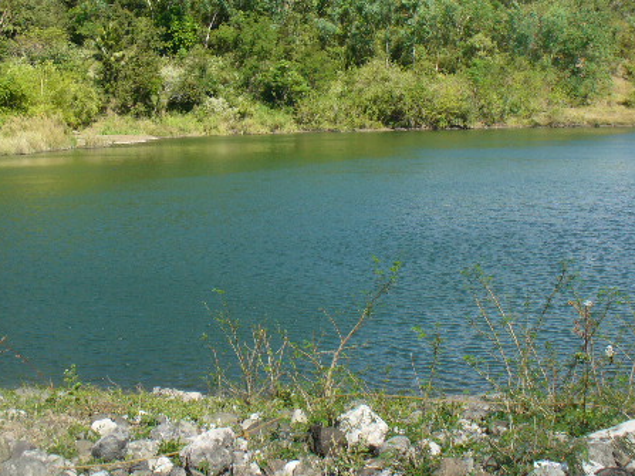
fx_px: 972
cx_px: 298
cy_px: 193
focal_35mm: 53
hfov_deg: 36.2
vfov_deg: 27.5
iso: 80
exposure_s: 1/250
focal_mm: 6.1
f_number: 5.6
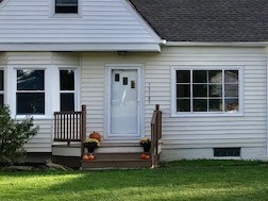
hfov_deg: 25.7
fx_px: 550
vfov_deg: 20.7
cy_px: 94
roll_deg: -0.1
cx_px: 280
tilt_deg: +2.5
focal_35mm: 71
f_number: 1.8
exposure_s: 1/812
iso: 20
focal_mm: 3.99
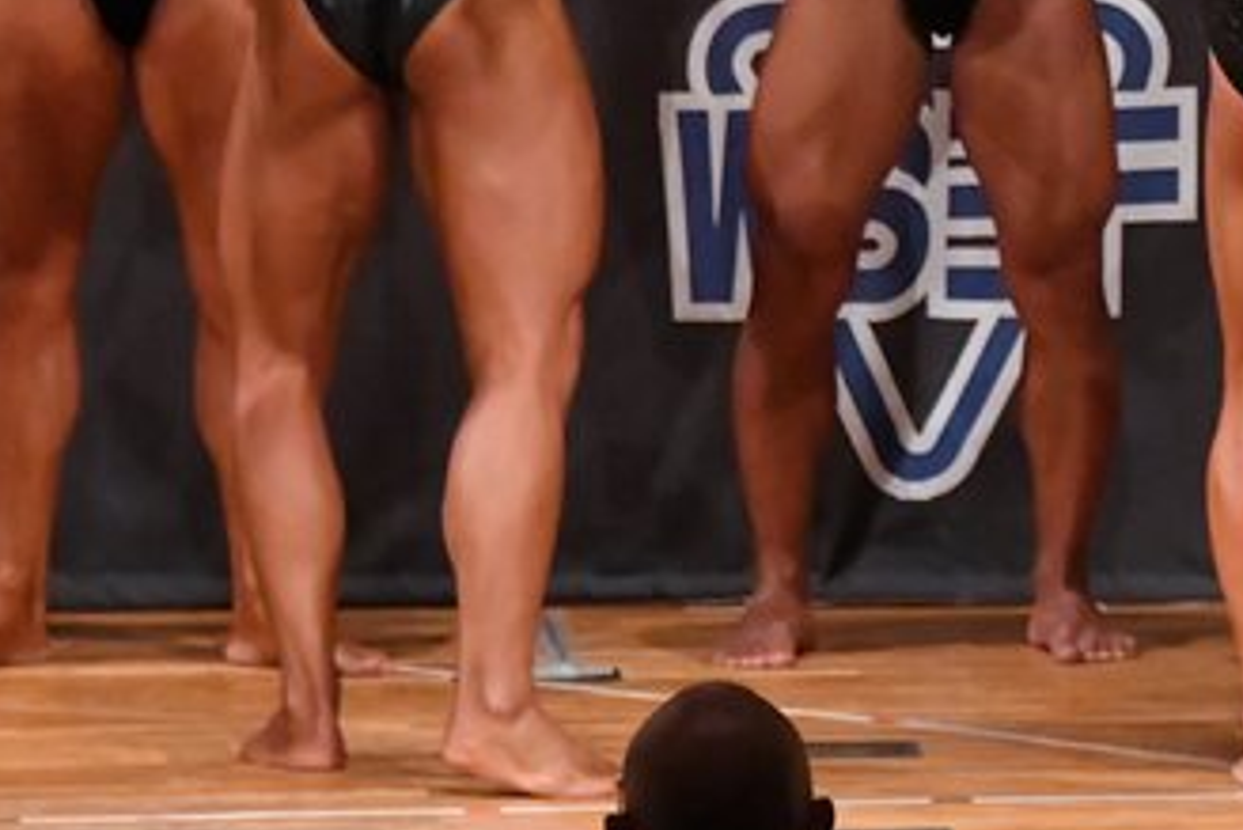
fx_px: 22003
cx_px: 1332
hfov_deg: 3.2
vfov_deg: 2.2
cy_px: 53
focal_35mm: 637
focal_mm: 180
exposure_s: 1/400
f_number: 5.6
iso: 10000
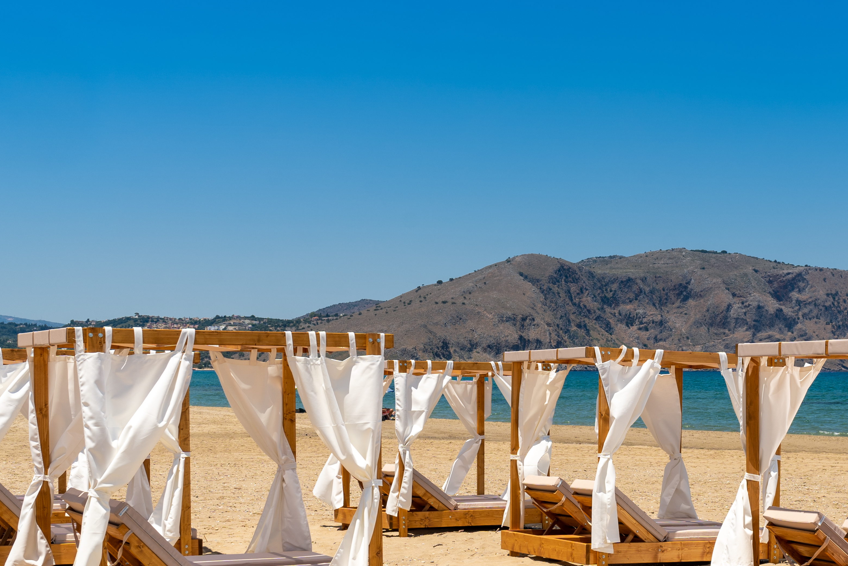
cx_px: 648
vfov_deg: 20.3
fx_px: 1578
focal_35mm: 67
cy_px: 291
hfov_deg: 29.5
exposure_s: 1/250
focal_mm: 35
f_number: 8
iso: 50
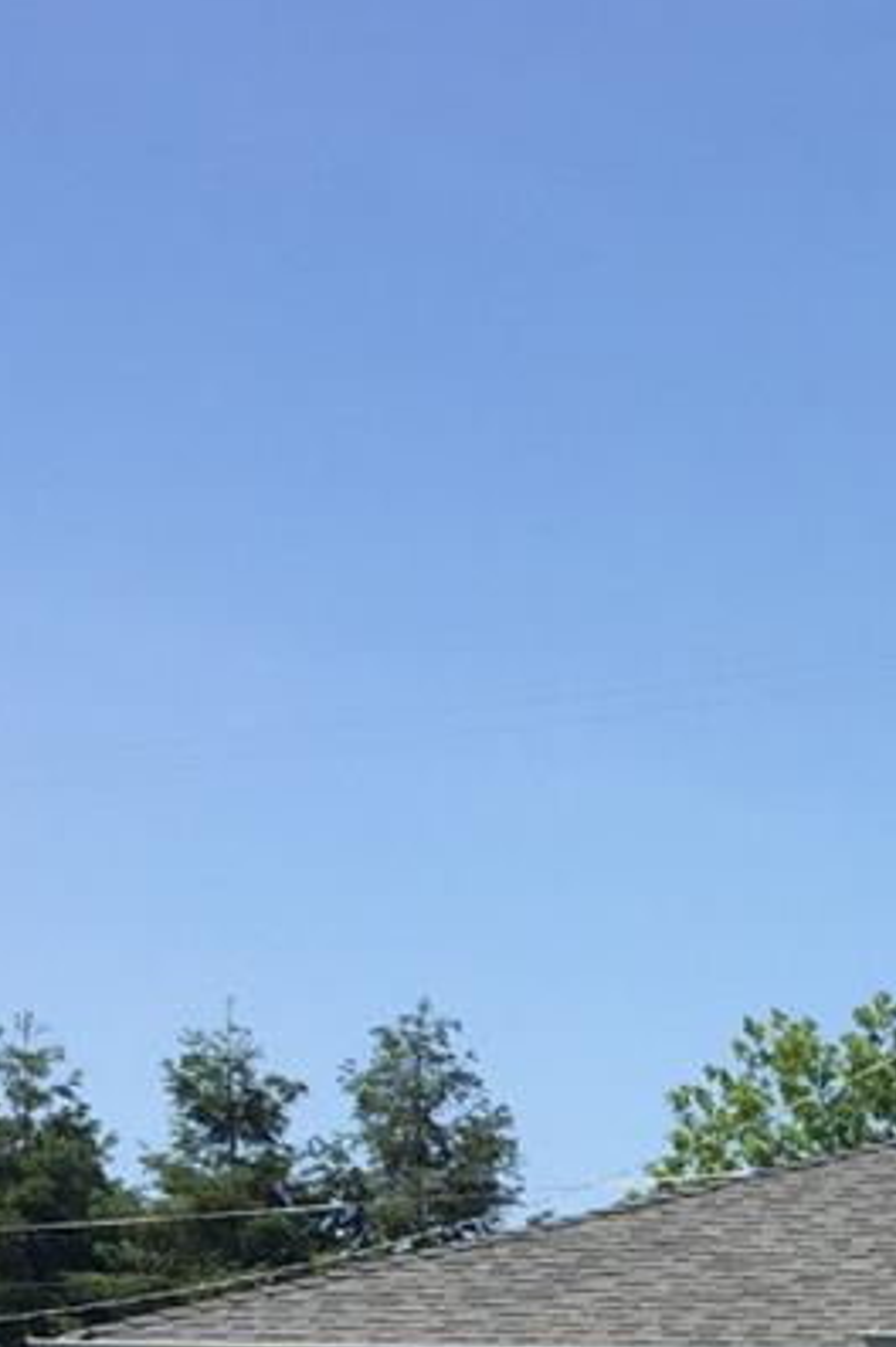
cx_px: 1497
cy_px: 1771
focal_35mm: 114
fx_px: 4263
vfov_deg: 16.9
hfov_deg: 11.3
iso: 32
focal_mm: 4.15
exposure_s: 1/1647
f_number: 2.2
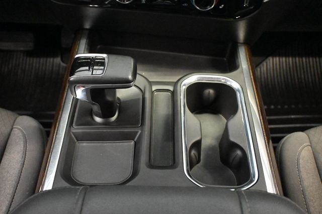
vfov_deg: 36.1
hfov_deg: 52.2
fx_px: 329
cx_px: 161
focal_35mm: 37
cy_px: 107
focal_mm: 24.5
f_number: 4.2
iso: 12800
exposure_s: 1/50
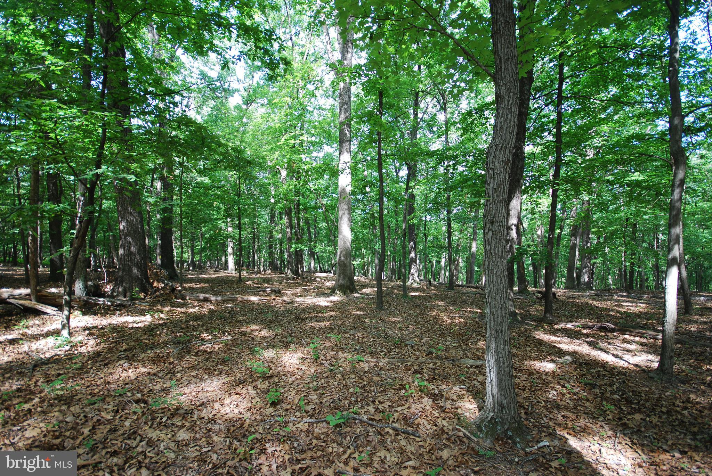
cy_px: 238
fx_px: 297
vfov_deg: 77.5
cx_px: 356
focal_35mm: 15
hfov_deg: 100.3
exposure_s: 1/60
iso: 200
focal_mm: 10
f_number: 4
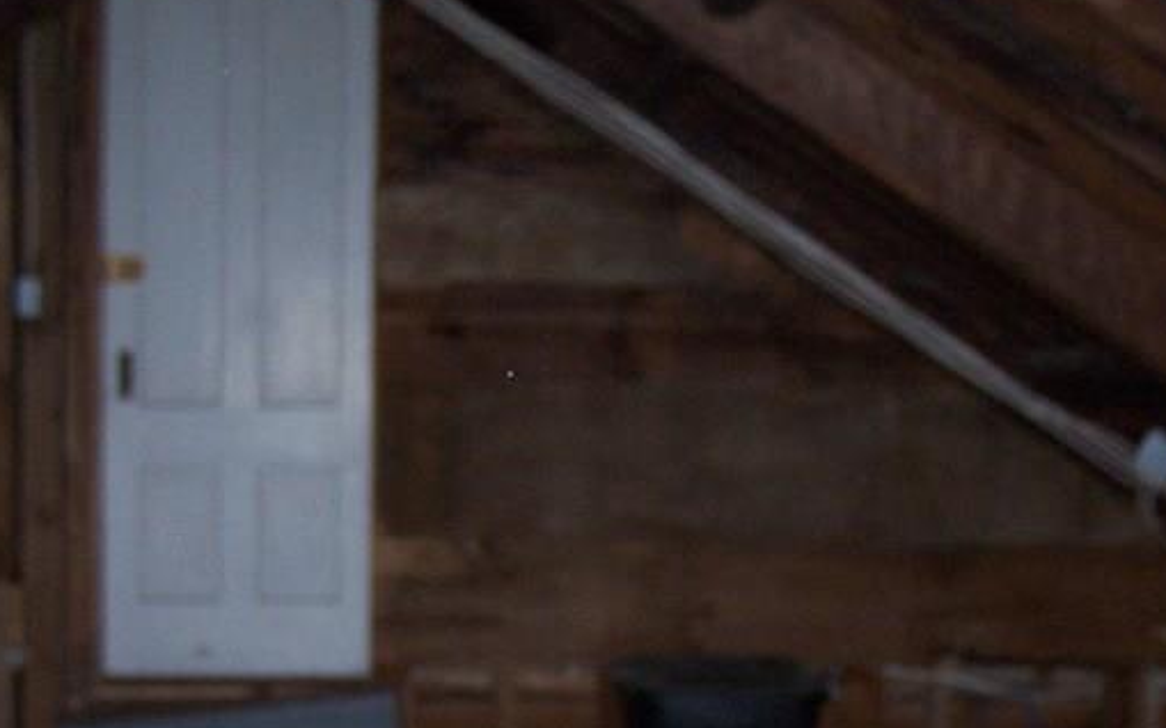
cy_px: 627
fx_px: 2574
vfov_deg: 15.9
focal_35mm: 81
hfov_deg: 25.5
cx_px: 683
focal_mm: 6.3
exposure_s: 1/60
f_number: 2.8
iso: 140
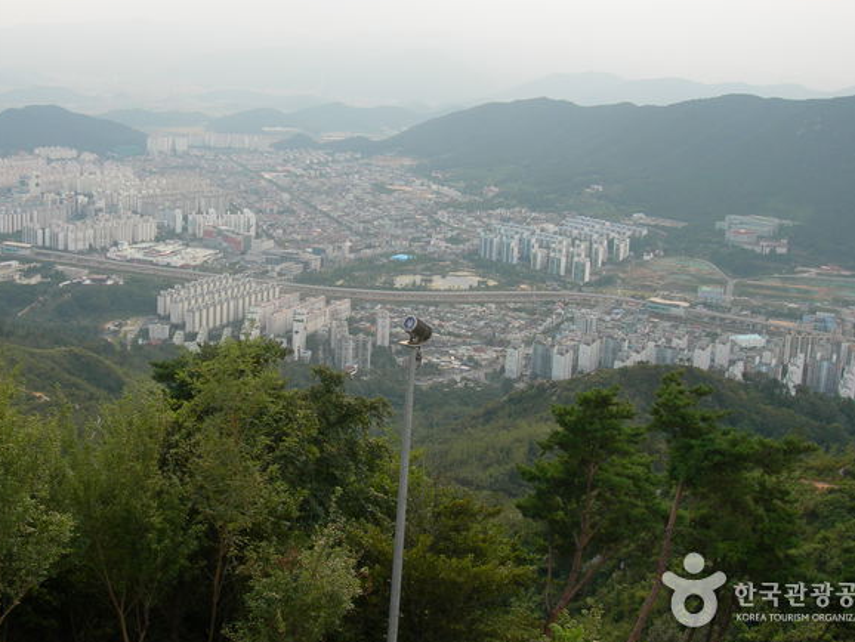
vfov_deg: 31.5
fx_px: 1137
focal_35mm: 46
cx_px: 389
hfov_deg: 41.2
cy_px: 260
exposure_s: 1/106
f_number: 4.8
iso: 50
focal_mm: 7.8
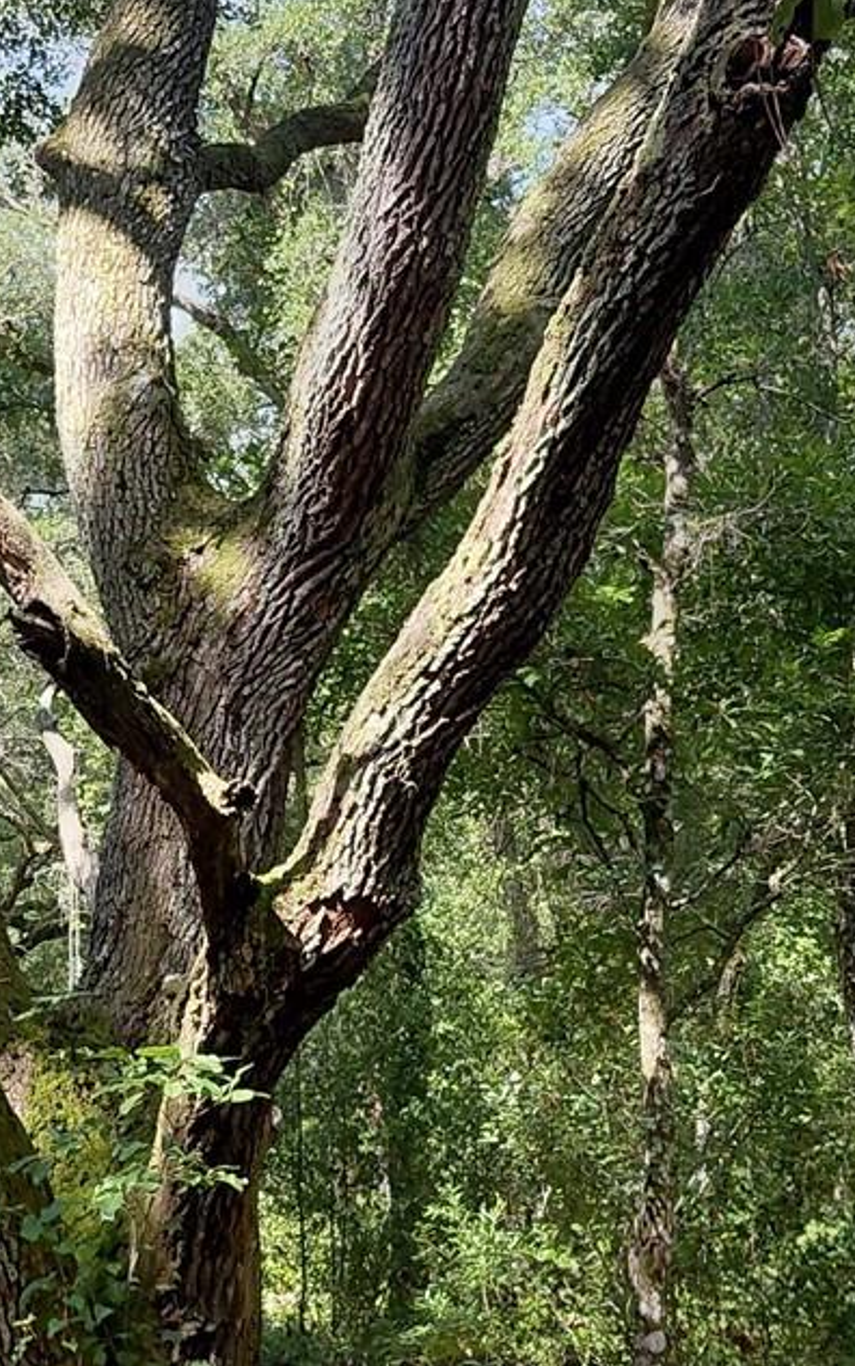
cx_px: 147
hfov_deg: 19.2
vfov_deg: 30.6
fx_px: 2496
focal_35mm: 67
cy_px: 697
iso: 50
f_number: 1.8
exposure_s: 1/321
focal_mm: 4.69
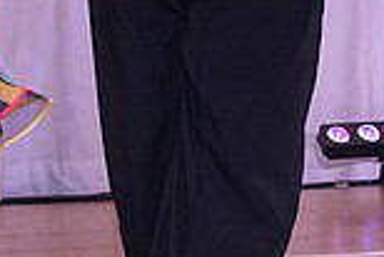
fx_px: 5541
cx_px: 16
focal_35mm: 519
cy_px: -125
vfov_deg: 2.6
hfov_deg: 4.0
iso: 2500
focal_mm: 92
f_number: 8
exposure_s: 1/250
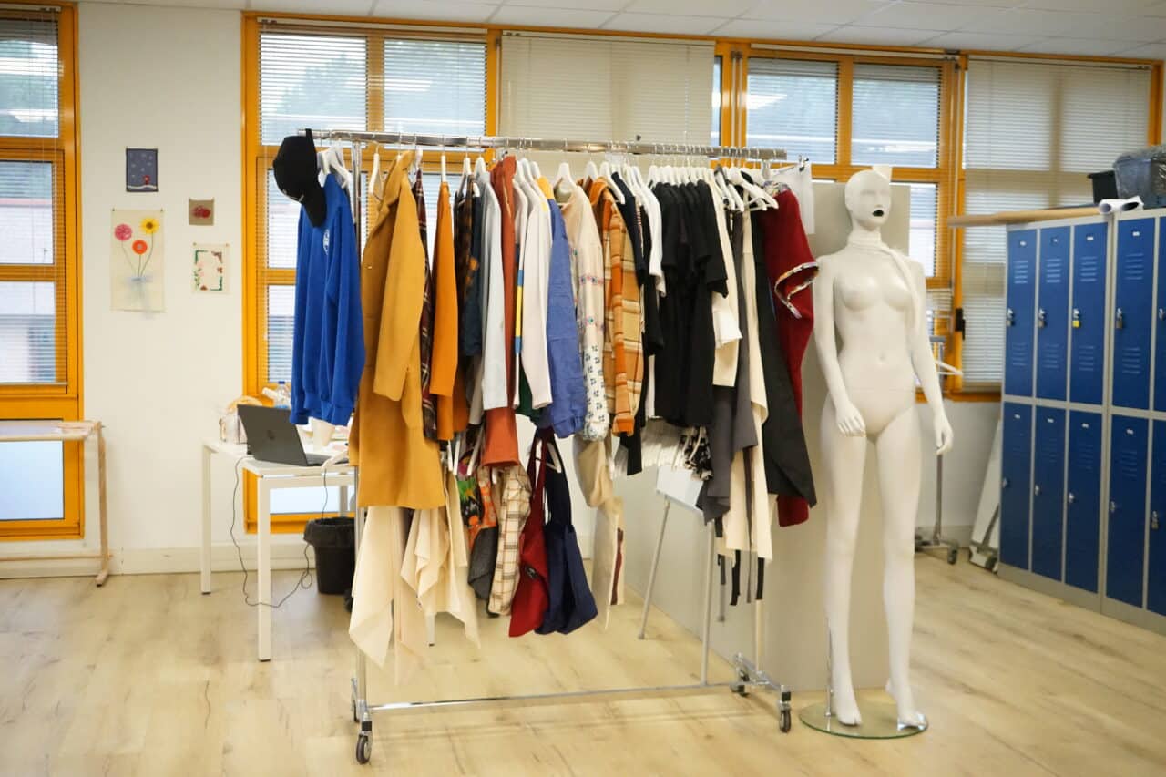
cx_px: 583
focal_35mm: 41
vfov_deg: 32.6
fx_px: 1328
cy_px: 388
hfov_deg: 47.4
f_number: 4.5
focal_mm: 41
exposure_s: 1/800
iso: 12800
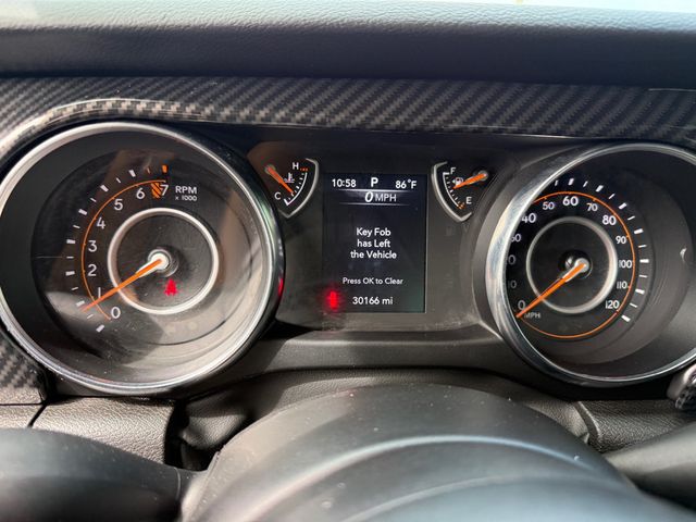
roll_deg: -0.7
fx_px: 483
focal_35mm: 24
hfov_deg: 71.6
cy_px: 261
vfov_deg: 56.8
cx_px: 348
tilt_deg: -13.8
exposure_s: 1/228
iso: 200
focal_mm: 6.76
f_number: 1.78
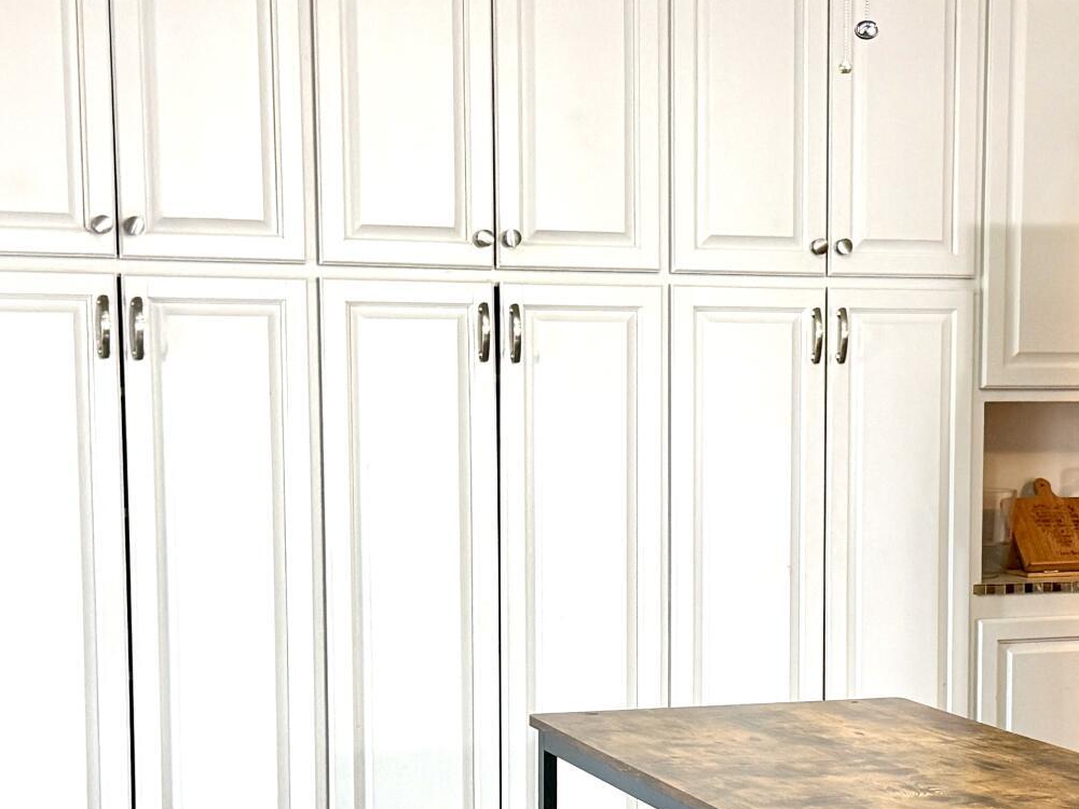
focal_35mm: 72
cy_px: 587
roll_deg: +0.0
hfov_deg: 26.9
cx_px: 702
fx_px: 2244
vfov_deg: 20.3
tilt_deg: -4.5
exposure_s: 1/60
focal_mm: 6.76
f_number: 1.78
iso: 320
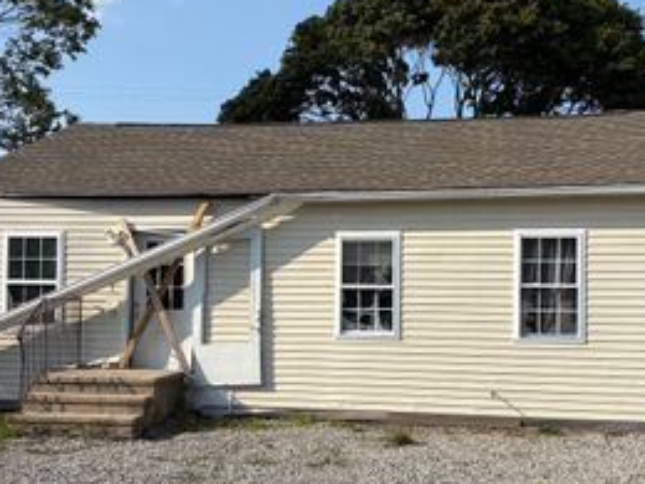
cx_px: 347
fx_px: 932
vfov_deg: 29.1
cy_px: 269
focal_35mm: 50
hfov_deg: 38.2
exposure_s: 1/3623
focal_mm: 5.96
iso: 50
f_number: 1.6
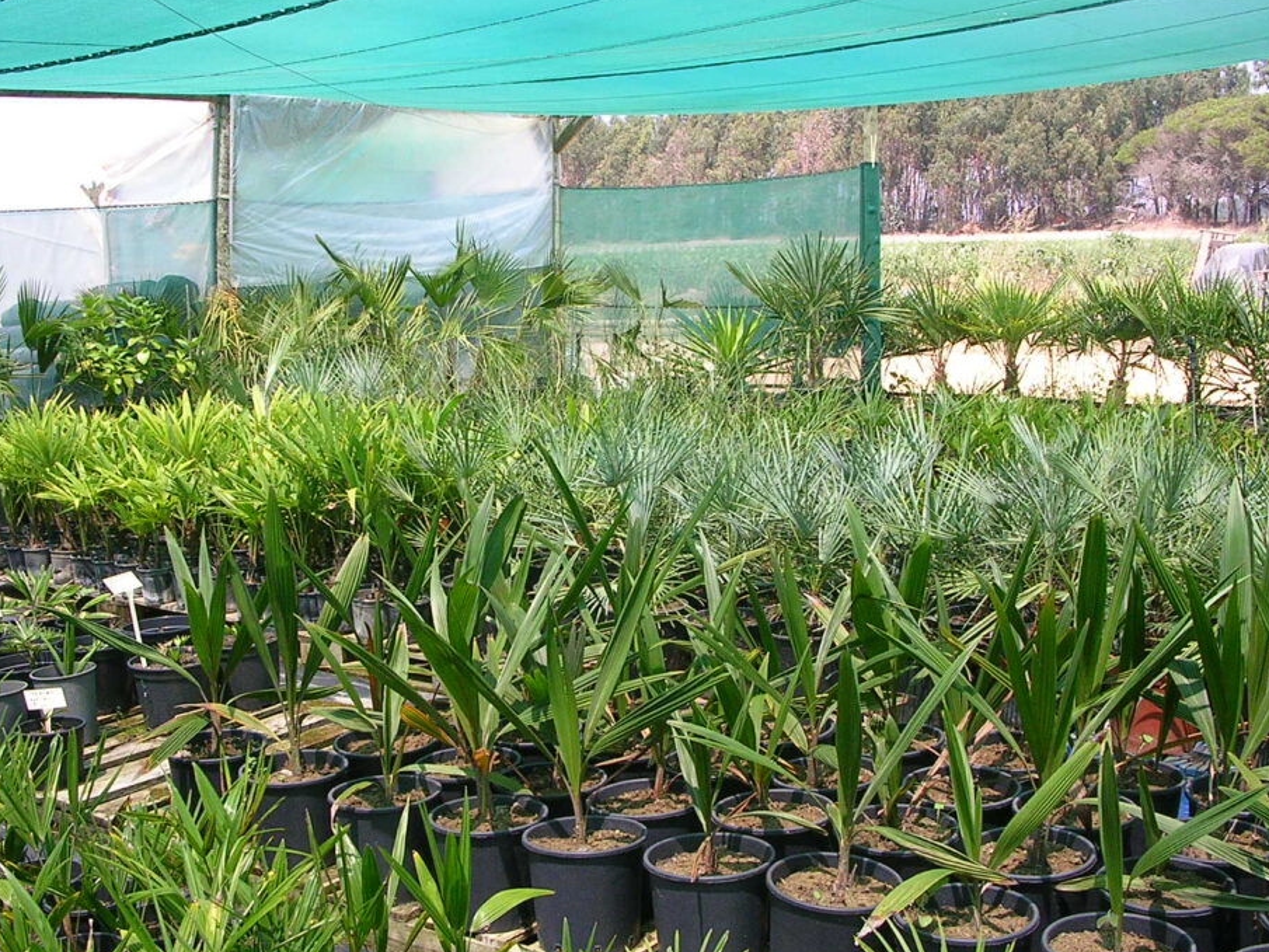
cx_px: 625
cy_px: 485
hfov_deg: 43.8
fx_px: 1577
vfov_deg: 33.6
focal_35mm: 43
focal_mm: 5.8
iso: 77
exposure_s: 1/144
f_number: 5.6
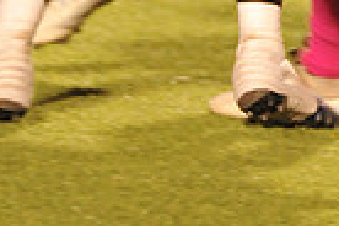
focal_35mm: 1474
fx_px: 13879
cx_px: 319
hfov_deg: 1.4
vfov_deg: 0.9
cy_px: -388
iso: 6400
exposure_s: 1/200
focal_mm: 350
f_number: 6.3
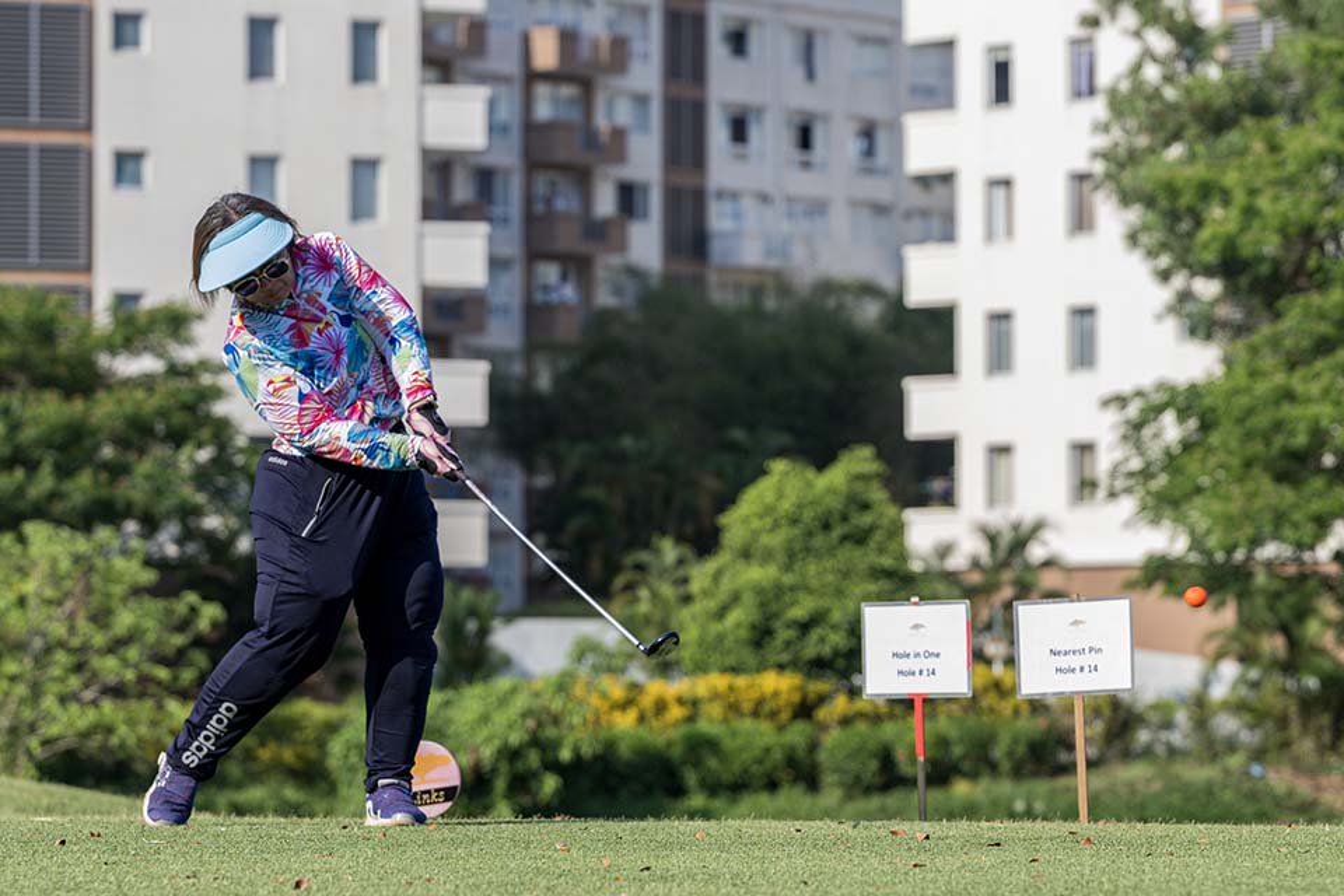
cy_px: 448
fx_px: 3882
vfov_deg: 13.2
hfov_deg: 19.6
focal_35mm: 104
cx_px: 672
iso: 1000
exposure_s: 1/4000
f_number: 4
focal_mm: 104
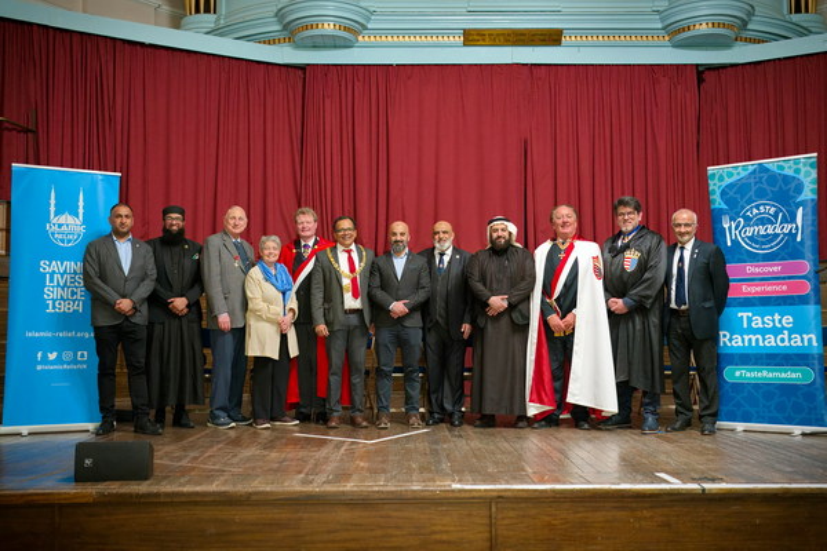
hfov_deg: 54.4
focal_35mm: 35
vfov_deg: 37.9
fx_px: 804
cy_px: 276
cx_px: 414
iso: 4000
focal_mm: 35
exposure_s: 1/40
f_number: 2.2
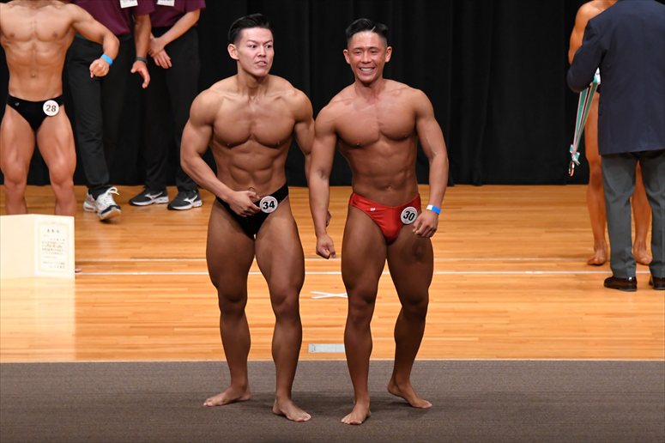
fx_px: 4708
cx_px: 332
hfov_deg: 8.1
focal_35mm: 255
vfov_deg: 5.4
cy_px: 222
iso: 4000
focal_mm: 170
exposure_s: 1/400
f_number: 5.6
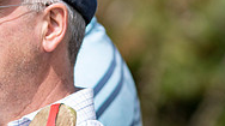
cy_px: 138
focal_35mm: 1852
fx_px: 11030
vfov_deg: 0.7
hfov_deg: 1.2
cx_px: 21
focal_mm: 300
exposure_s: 1/1600
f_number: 2.8
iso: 100
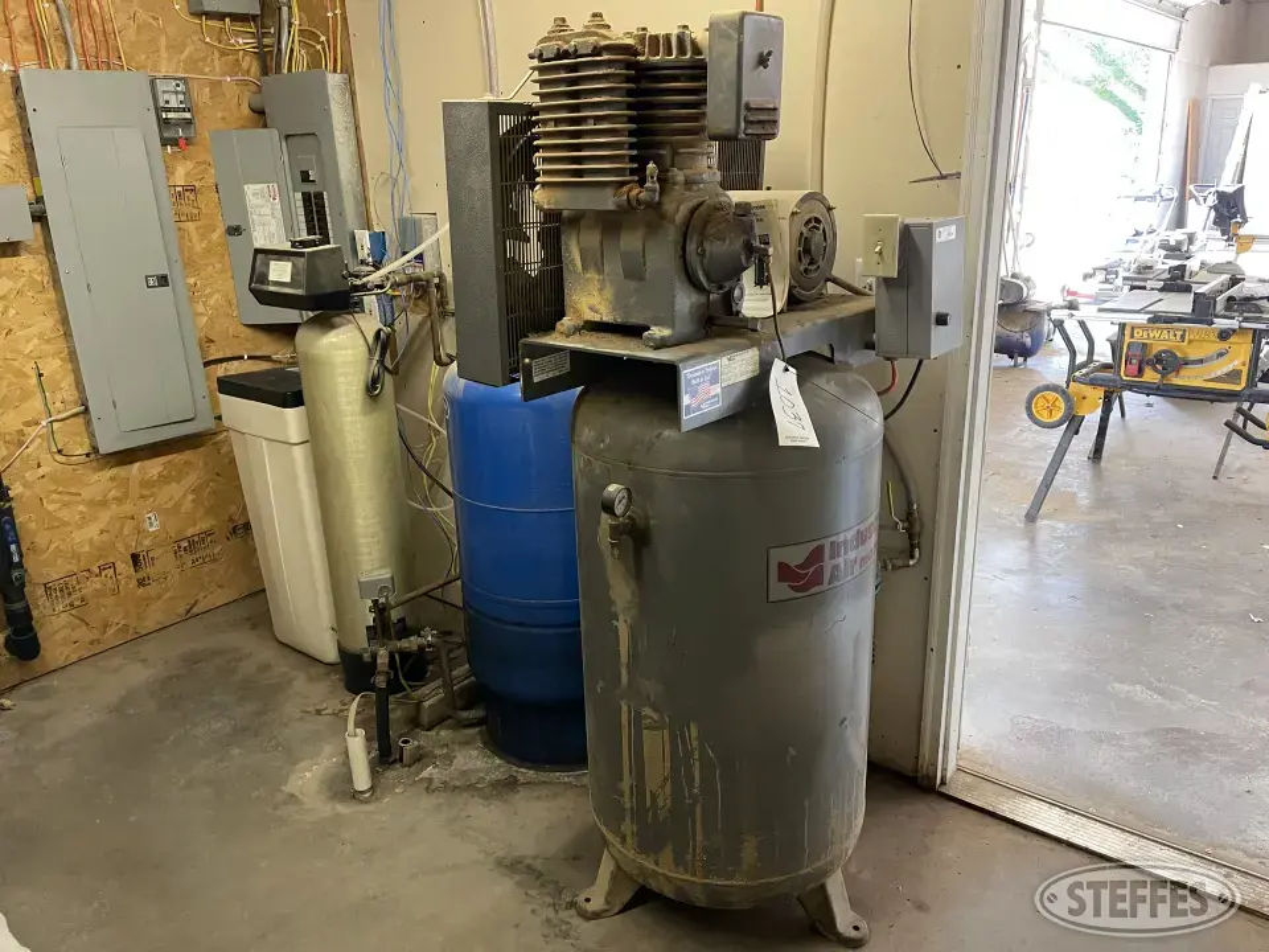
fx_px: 953
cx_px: 634
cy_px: 476
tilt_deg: -18.7
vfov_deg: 53.1
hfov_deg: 67.3
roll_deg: +2.3
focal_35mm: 26
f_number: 1.6
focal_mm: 5.1
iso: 250
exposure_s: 1/60
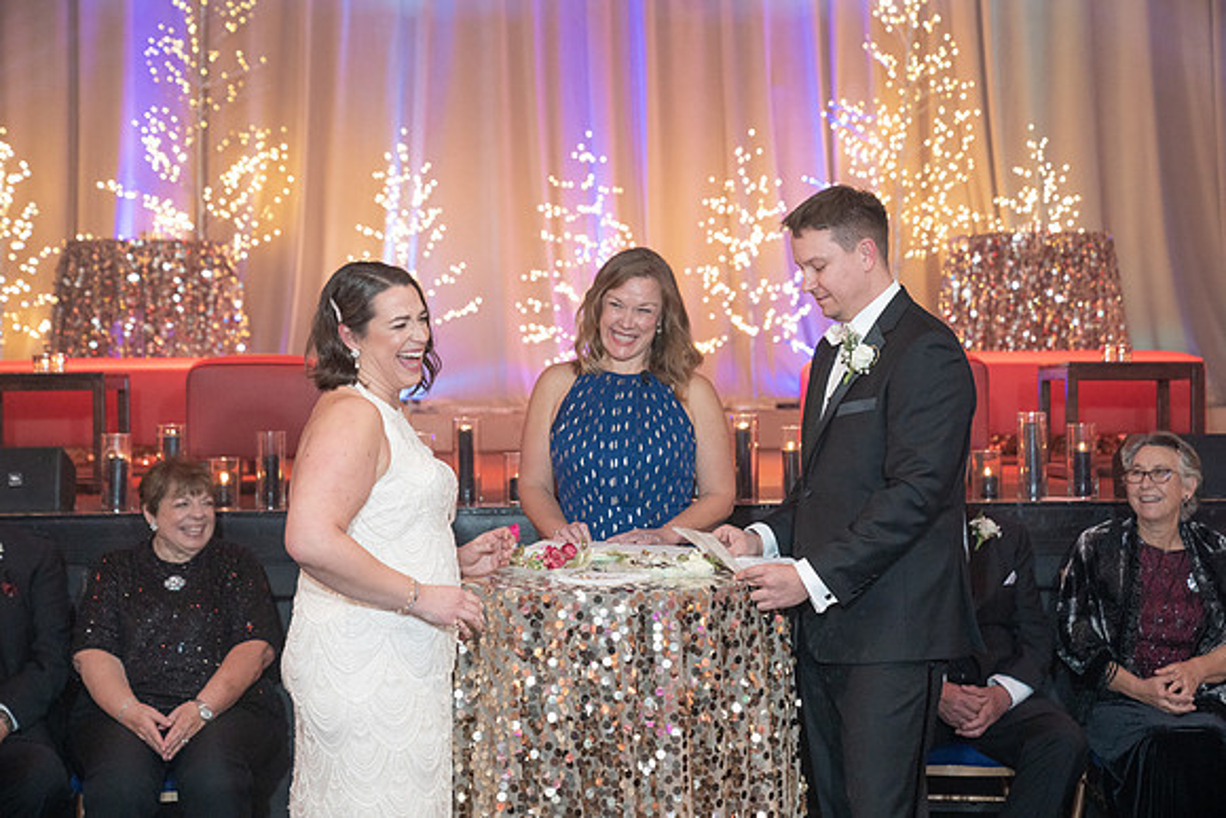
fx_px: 2384
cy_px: 409
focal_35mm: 70
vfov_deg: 19.5
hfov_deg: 28.8
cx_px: 613
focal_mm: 70
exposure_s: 1/125
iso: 4000
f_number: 4
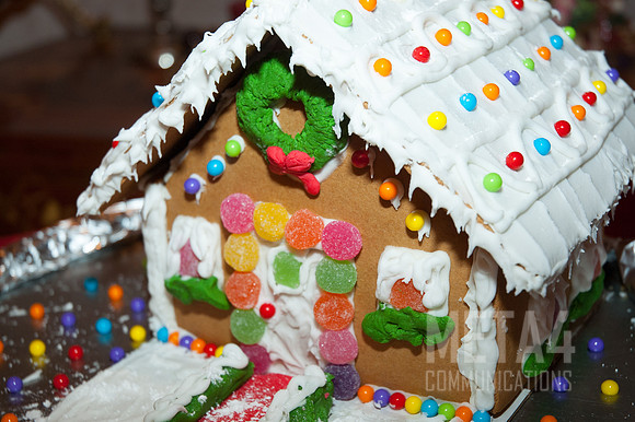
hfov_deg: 29.3
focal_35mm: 69
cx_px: 318
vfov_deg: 19.7
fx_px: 1216
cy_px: 211
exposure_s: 1/60
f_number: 4.5
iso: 320
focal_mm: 46
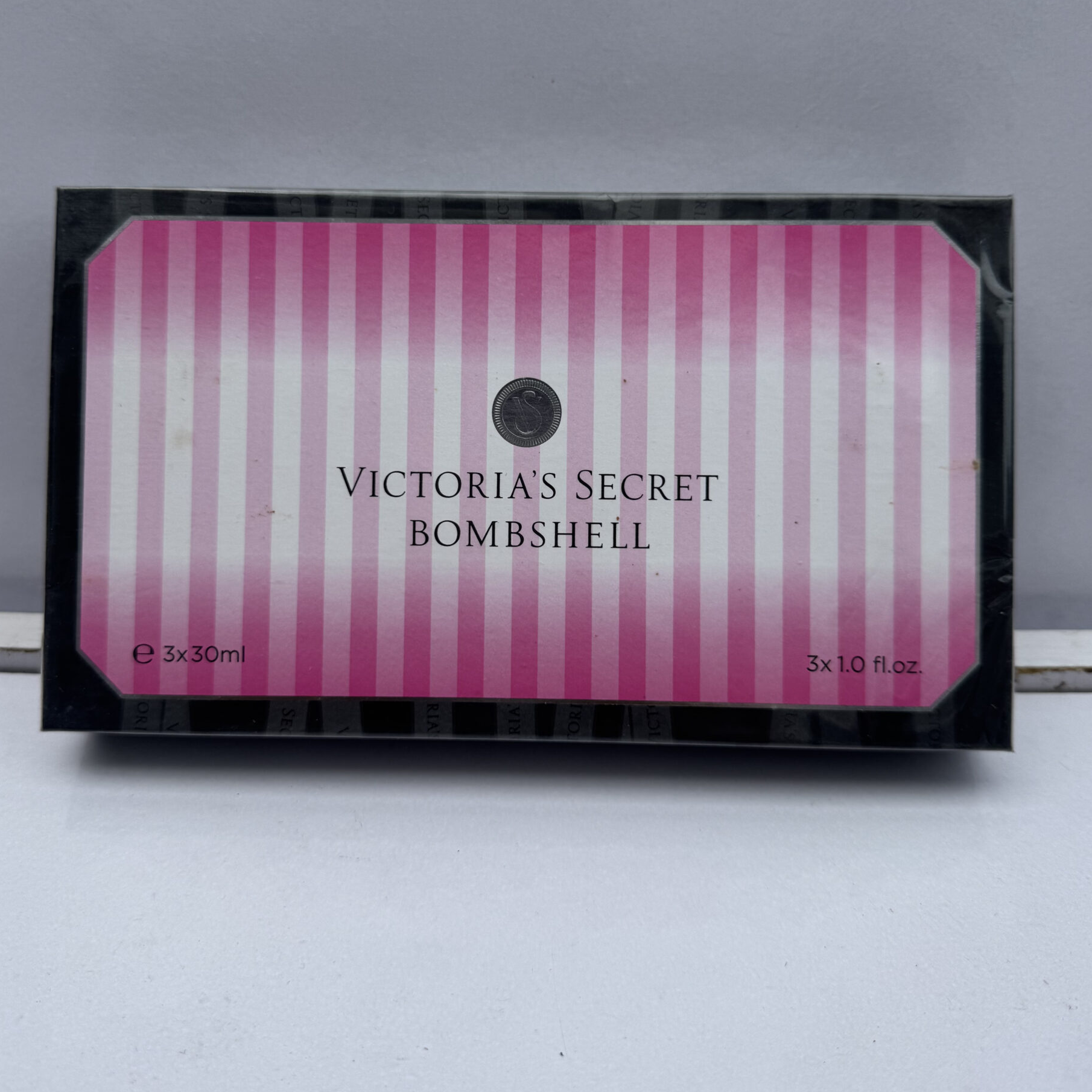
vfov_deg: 53.8
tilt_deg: -19.6
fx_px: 1071
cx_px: 533
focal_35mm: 30
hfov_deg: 54.0
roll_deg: -0.1
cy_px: 461
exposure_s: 1/4310
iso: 80
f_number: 1.78
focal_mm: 6.76
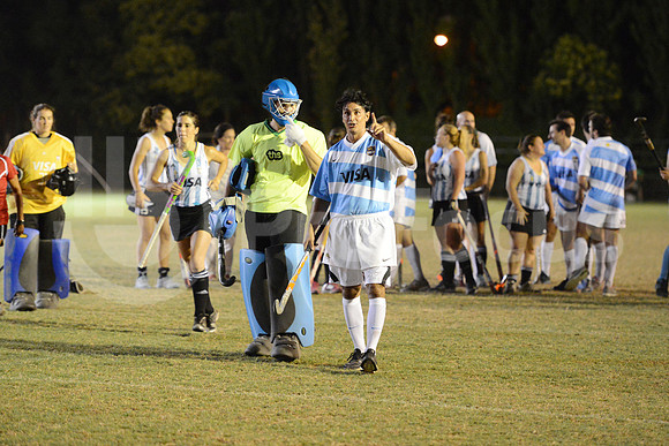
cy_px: 223
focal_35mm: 140
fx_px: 2602
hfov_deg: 14.7
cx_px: 334
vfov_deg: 9.8
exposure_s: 1/200
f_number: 2.8
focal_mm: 140
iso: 6400
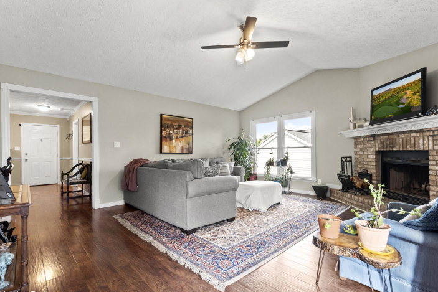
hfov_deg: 96.6
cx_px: 208
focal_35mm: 16
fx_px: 195
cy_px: 153
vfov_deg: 73.7
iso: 400
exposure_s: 1/6
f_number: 8
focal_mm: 10
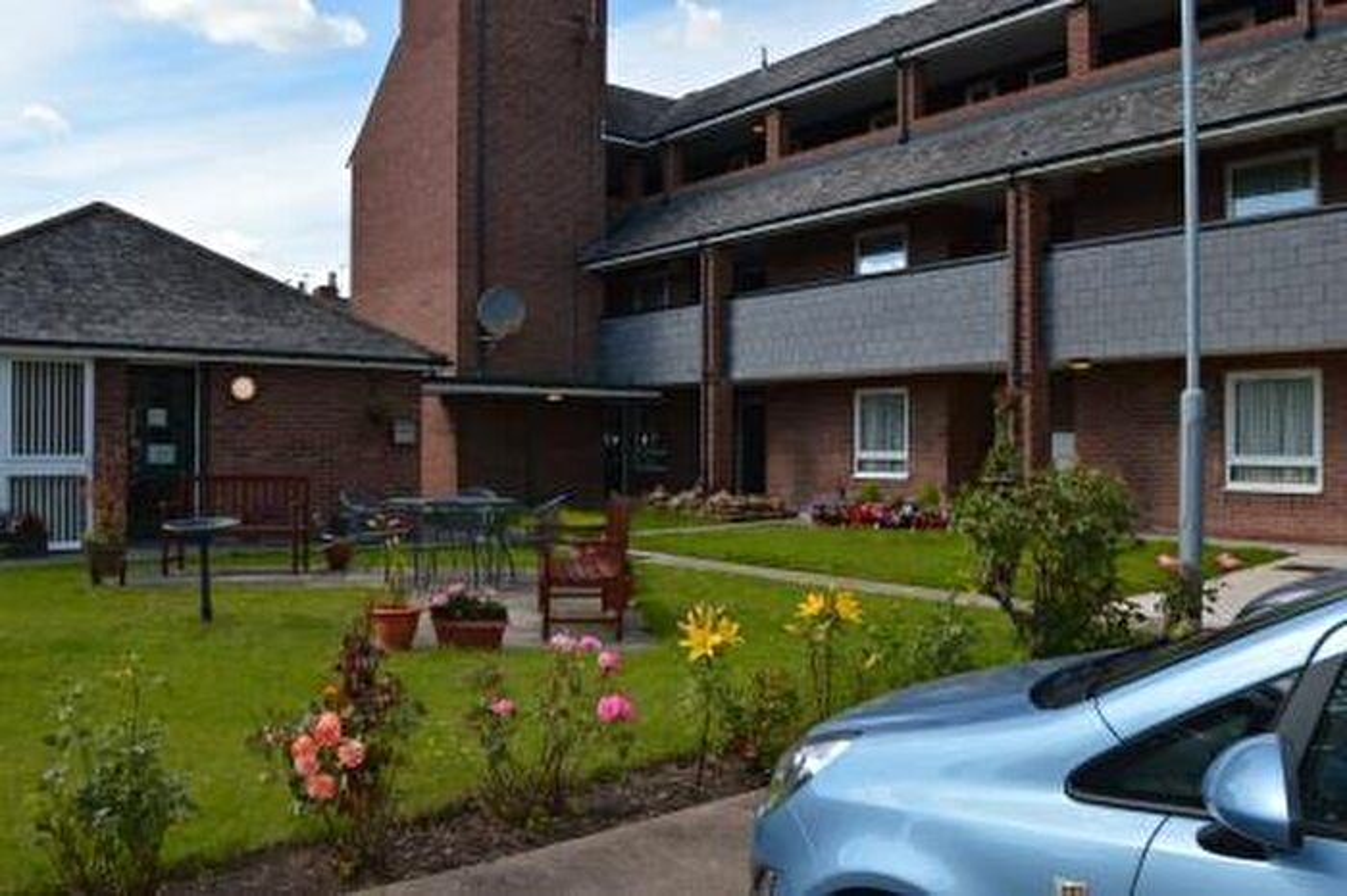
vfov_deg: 47.9
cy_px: 448
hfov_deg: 67.4
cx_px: 674
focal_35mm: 27
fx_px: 1010
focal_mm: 18
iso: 100
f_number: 7.1
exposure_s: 1/200
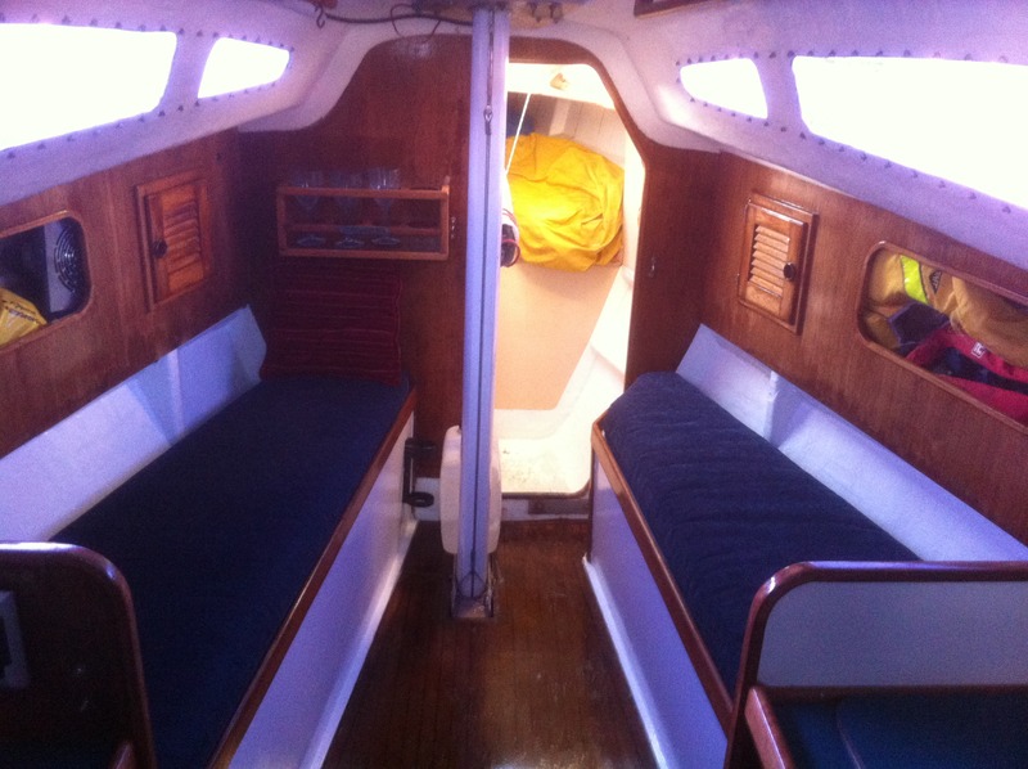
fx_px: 1038
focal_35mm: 35
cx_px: 514
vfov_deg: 40.6
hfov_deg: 52.7
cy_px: 384
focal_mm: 3.85
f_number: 2.8
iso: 400
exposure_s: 1/15
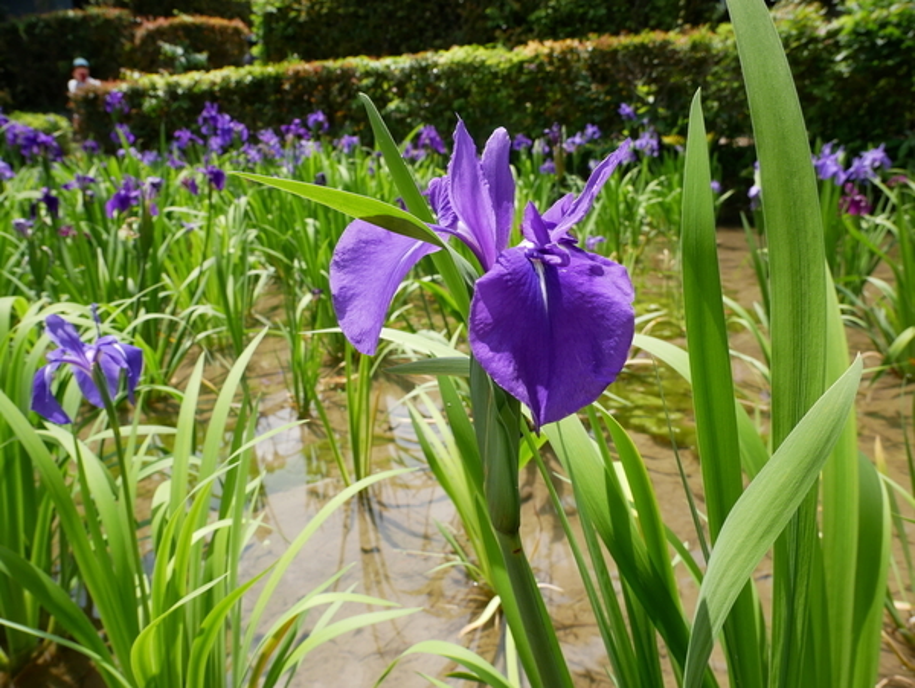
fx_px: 635
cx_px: 458
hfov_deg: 71.6
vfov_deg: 56.9
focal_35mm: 24
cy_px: 344
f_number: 6.3
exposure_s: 1/320
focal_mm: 12
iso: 200
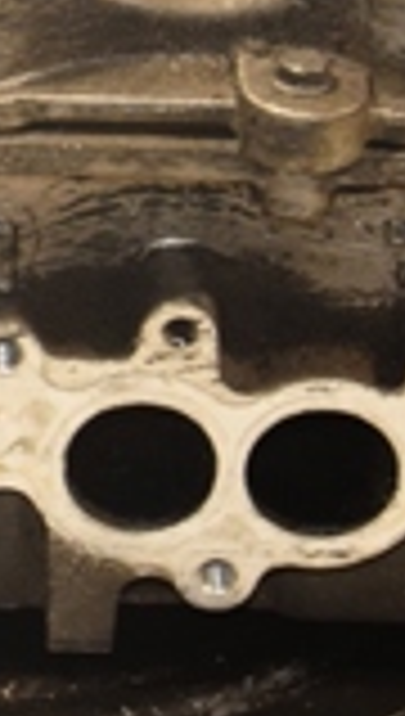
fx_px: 4560
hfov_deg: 5.1
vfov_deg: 8.9
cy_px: -9
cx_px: -162
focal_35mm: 240
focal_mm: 38
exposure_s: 1/125
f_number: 5
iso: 800
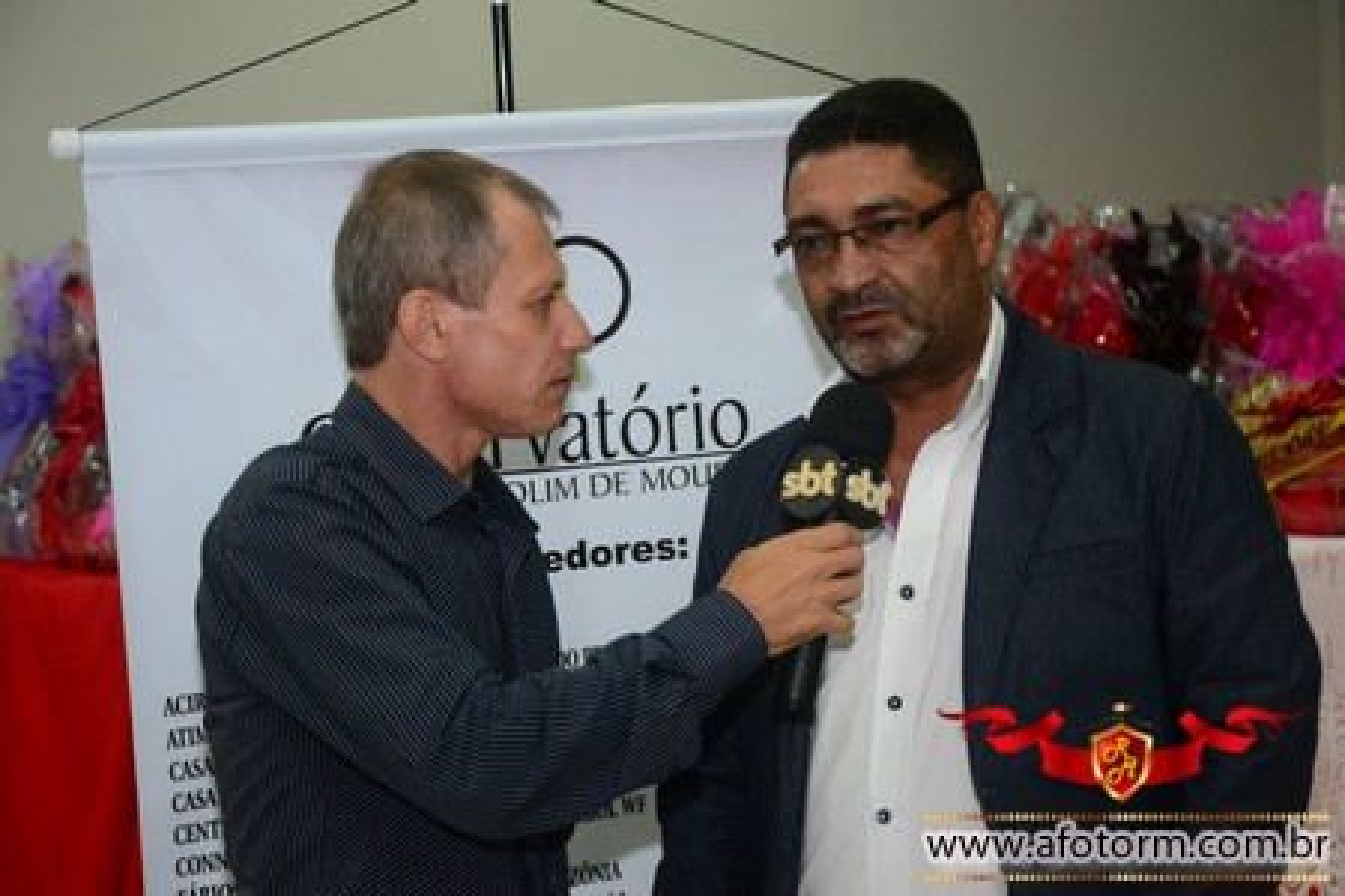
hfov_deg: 23.4
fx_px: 3250
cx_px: 672
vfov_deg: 15.7
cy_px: 448
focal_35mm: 87
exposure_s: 1/60
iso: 1600
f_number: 5.6
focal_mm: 58
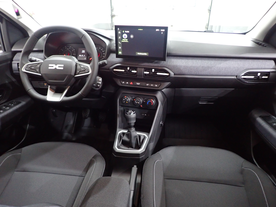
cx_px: 138
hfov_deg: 69.4
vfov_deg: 54.9
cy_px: 104
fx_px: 199
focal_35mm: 25
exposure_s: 1/30
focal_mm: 4.5
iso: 800
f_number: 2
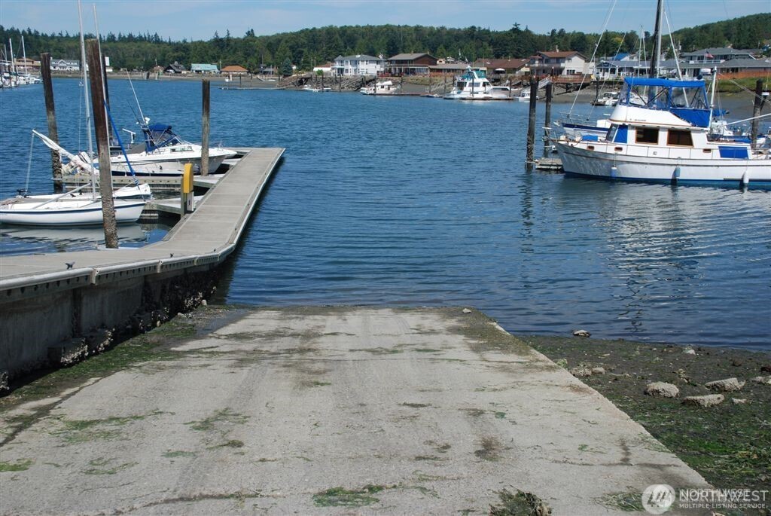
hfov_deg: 49.5
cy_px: 258
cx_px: 386
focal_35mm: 39
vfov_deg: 34.3
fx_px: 836
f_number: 8
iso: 100
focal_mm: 26
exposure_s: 1/250
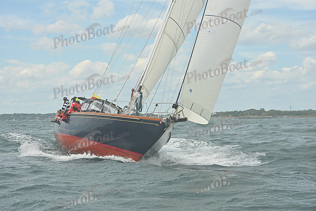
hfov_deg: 20.8
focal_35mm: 98
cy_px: 106
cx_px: 158
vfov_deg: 14.0
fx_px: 860
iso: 320
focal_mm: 98
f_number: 11
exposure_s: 1/1250
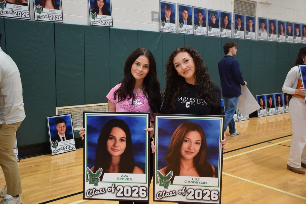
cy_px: 102
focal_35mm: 40
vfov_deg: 33.0
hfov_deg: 47.9
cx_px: 153
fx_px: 344
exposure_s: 1/60
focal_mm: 27
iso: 500
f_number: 4
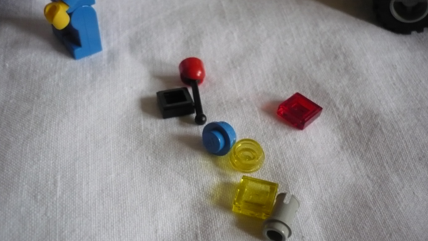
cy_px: 155
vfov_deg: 30.3
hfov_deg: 51.6
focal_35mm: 39
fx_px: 443
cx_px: 213
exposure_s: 1/60
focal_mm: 5.8
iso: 320
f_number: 2.8
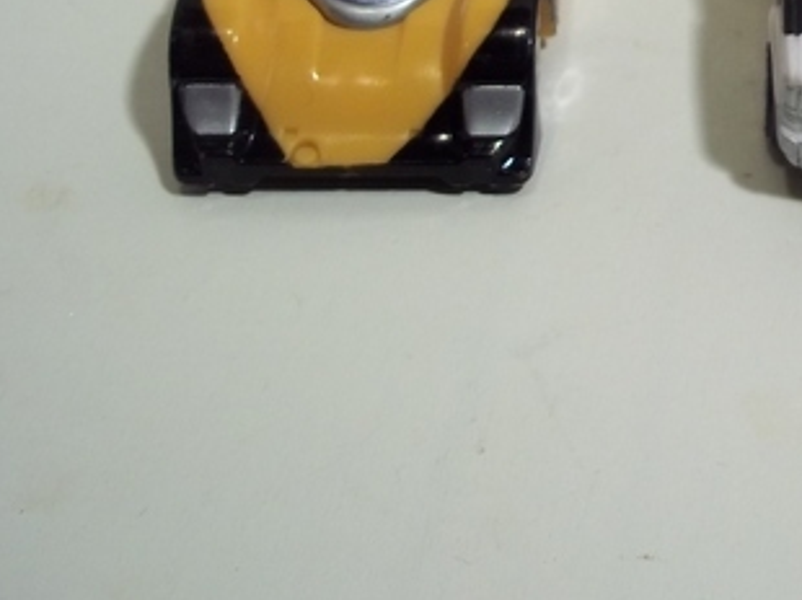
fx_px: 2153
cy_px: -88
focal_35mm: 93
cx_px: 921
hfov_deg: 20.0
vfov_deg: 15.4
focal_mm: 6.5
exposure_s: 1/40
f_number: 3.1
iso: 80
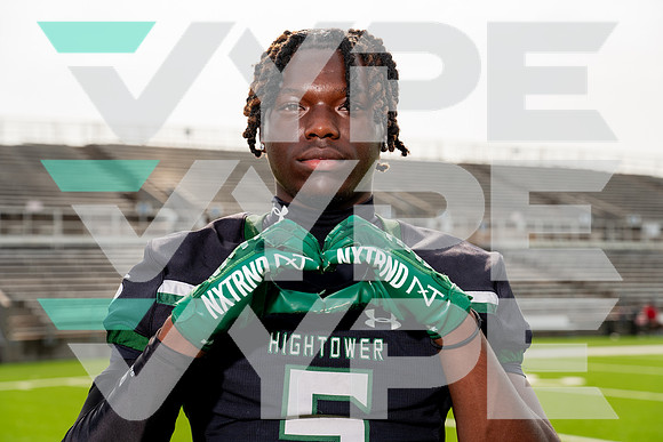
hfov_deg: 30.1
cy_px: 221
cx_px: 332
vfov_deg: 20.3
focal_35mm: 67
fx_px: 1234
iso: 100
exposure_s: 1/320
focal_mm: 67
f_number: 5.6
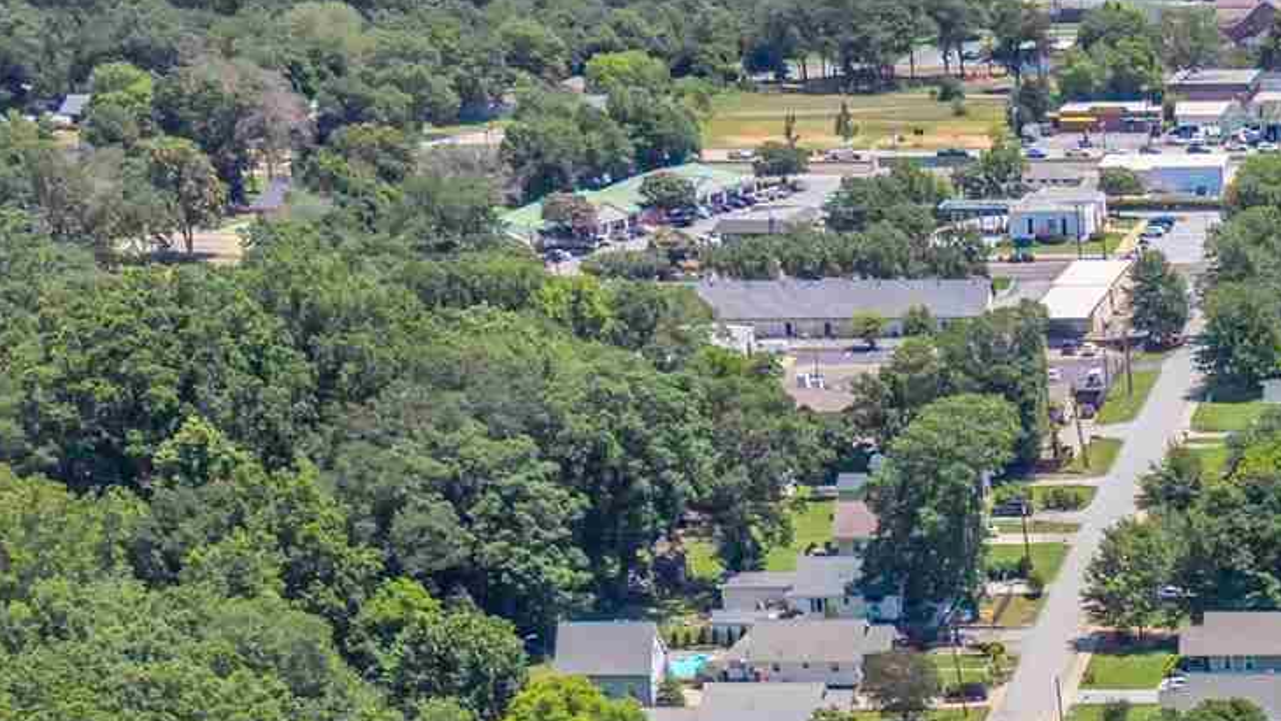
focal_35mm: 110
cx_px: 1639
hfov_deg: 18.2
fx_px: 3737
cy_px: 1356
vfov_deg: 10.3
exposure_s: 1/6400
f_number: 1.8
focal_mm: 8.67
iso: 290
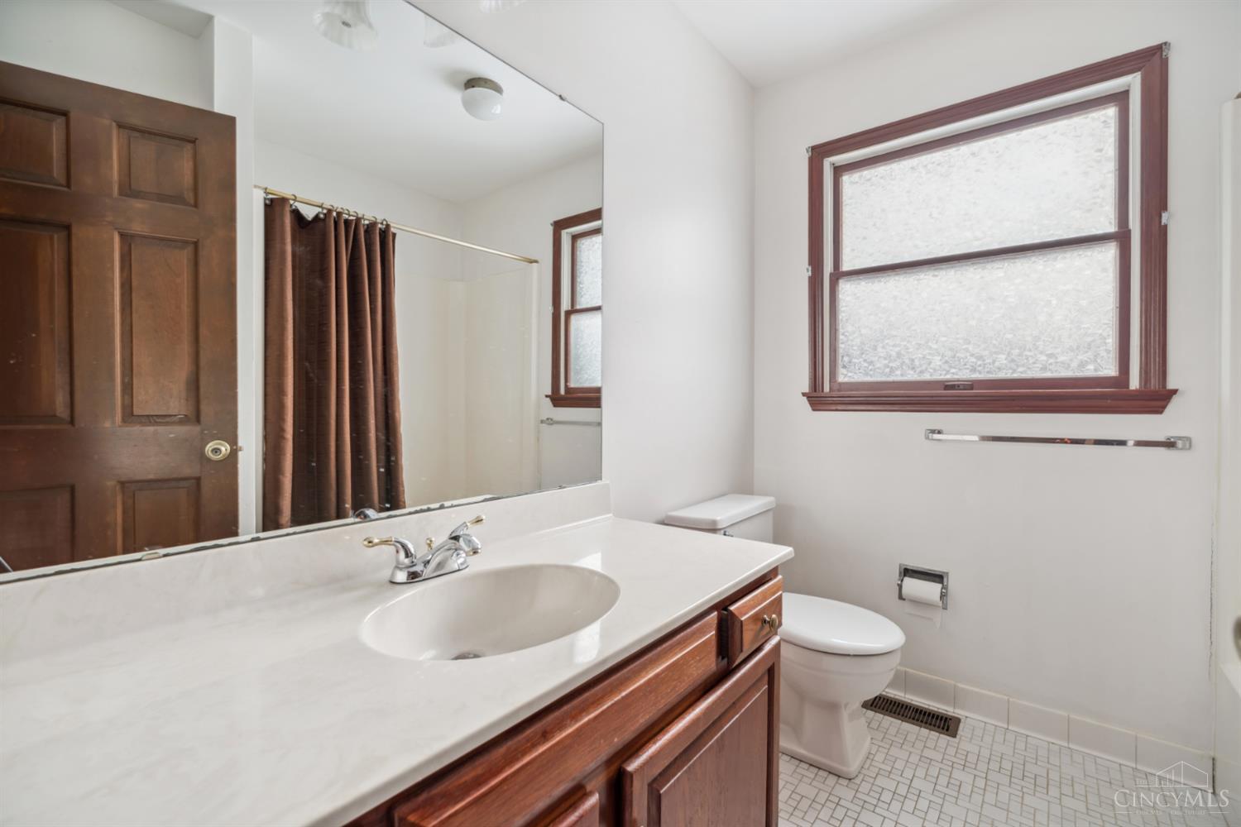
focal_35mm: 15
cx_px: 620
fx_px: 517
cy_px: 414
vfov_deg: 77.3
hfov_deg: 100.4
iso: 200
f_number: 9
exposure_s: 1/13
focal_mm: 15
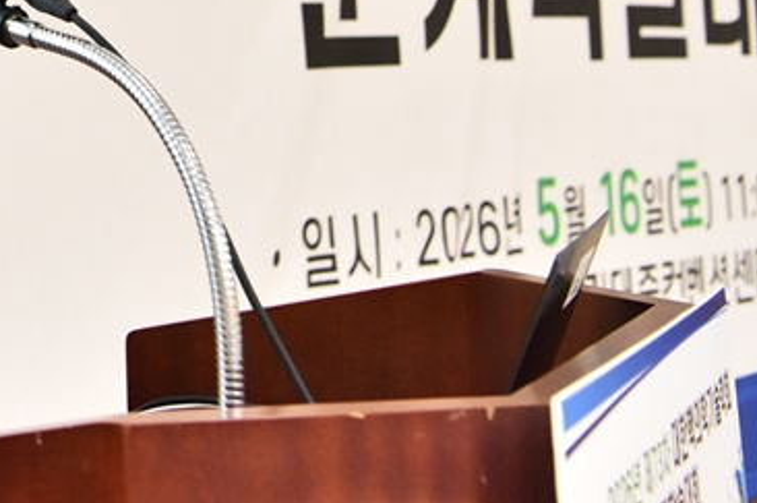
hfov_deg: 20.5
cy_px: -99
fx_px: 1953
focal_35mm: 93
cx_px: -145
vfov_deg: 14.2
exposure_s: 1/100
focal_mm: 34
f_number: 4.5
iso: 6400
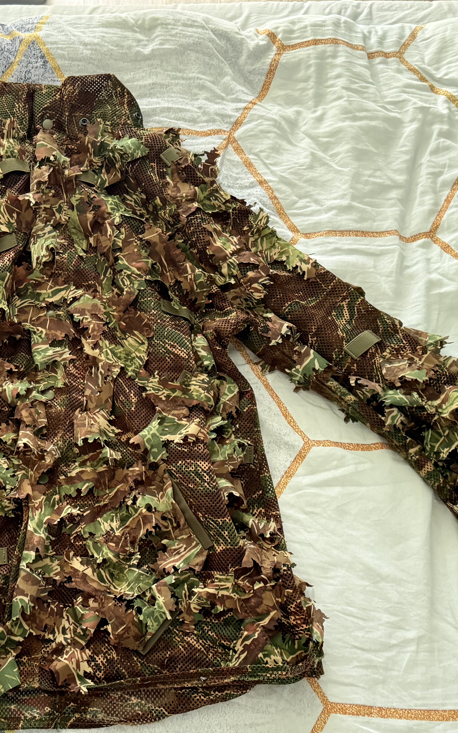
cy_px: 420
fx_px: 919
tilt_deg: -66.9
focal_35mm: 46
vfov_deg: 43.4
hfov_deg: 27.2
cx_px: 59
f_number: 1.78
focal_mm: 6.76
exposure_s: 1/40
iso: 1000
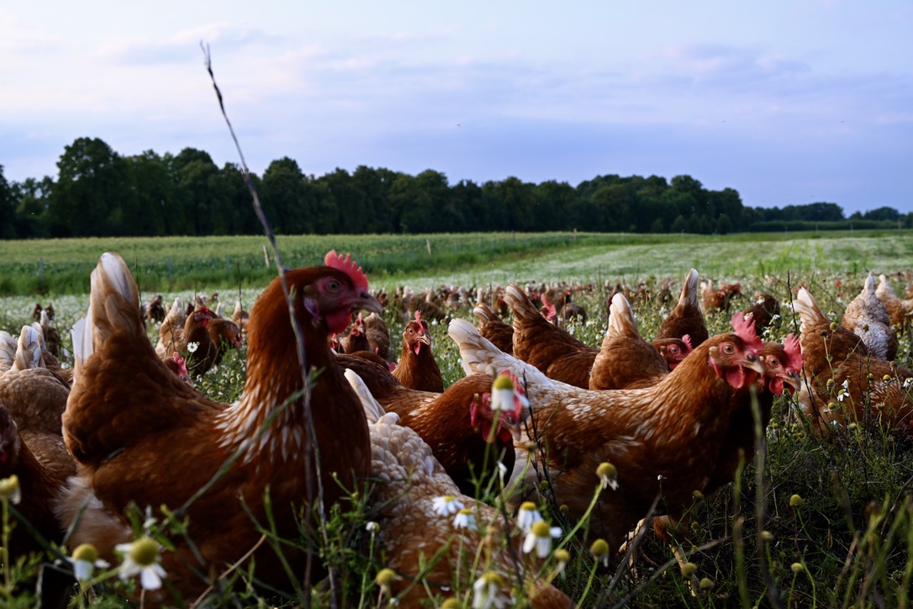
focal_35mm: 39
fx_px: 989
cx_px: 456
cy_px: 304
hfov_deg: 49.6
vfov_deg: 34.2
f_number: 5.6
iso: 200
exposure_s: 1/250
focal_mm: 26
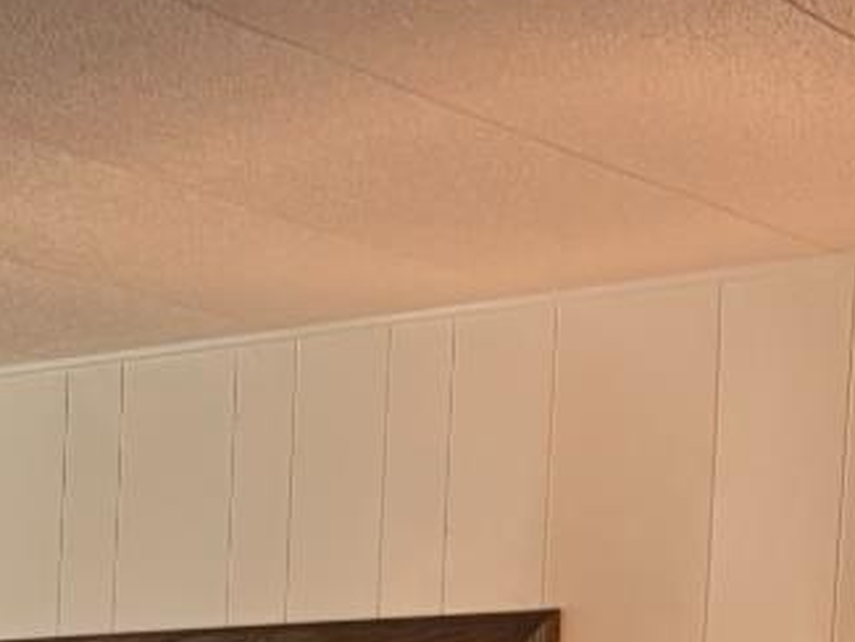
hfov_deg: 14.4
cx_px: -687
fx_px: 2965
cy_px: 1072
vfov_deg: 11.6
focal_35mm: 120
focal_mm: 5.96
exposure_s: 1/60
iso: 125
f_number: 1.6
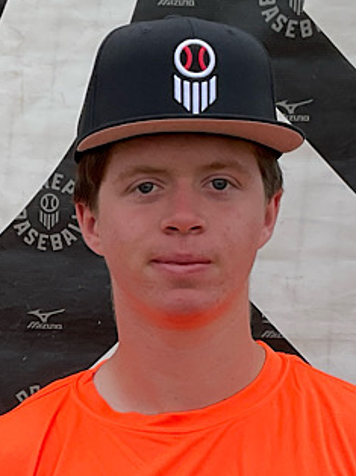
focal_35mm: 37
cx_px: 185
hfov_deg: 38.6
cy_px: 300
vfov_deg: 49.6
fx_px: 508
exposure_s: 1/338
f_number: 1.8
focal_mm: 3
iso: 16
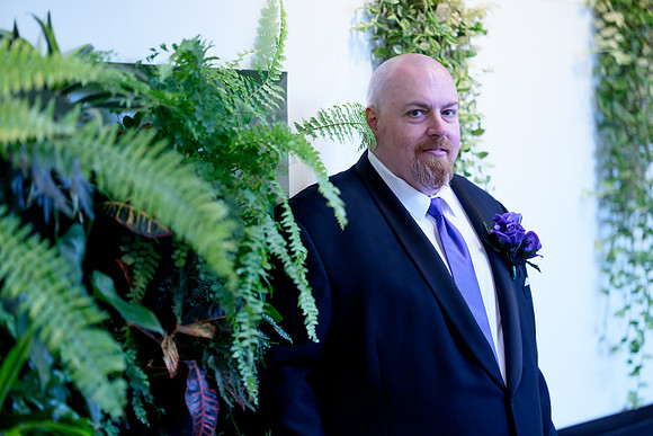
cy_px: 218
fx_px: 2123
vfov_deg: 11.7
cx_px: 326
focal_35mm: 117
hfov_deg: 17.5
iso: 640
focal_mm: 117
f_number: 2
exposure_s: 1/500
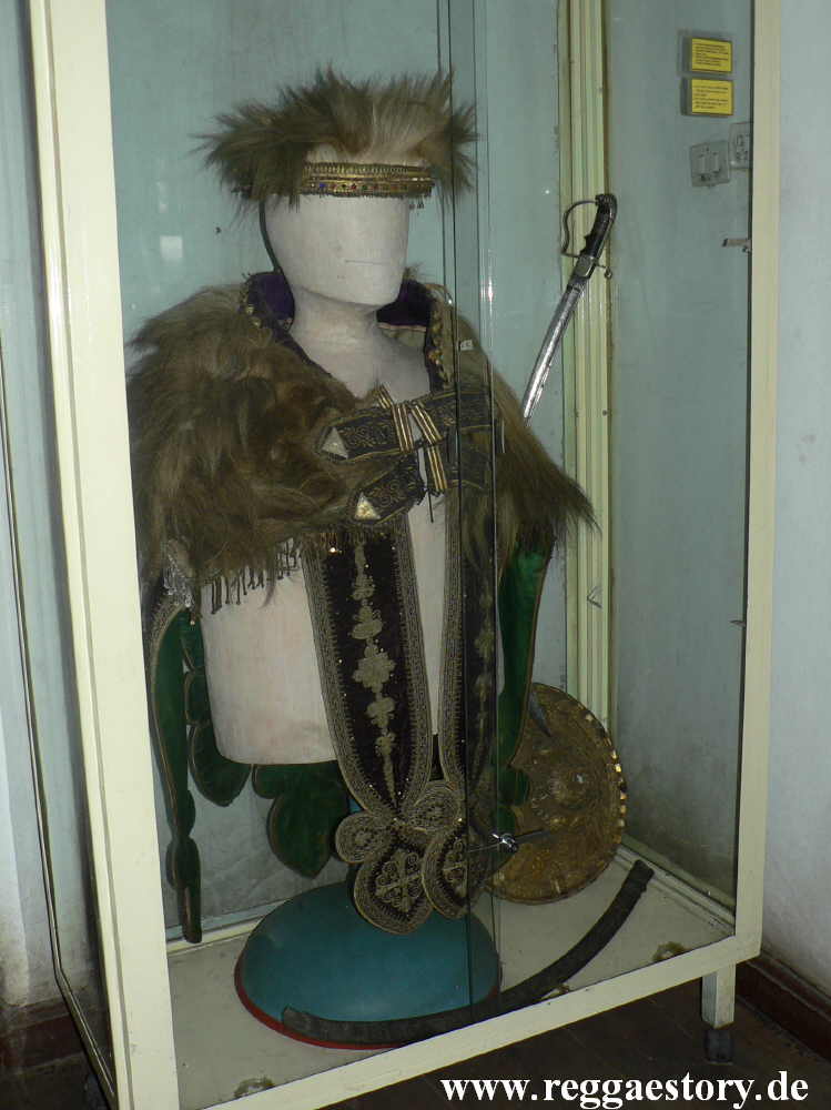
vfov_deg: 52.6
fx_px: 1121
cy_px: 555
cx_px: 416
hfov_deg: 40.7
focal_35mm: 35
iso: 100
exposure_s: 1/60
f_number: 2.8
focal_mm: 6
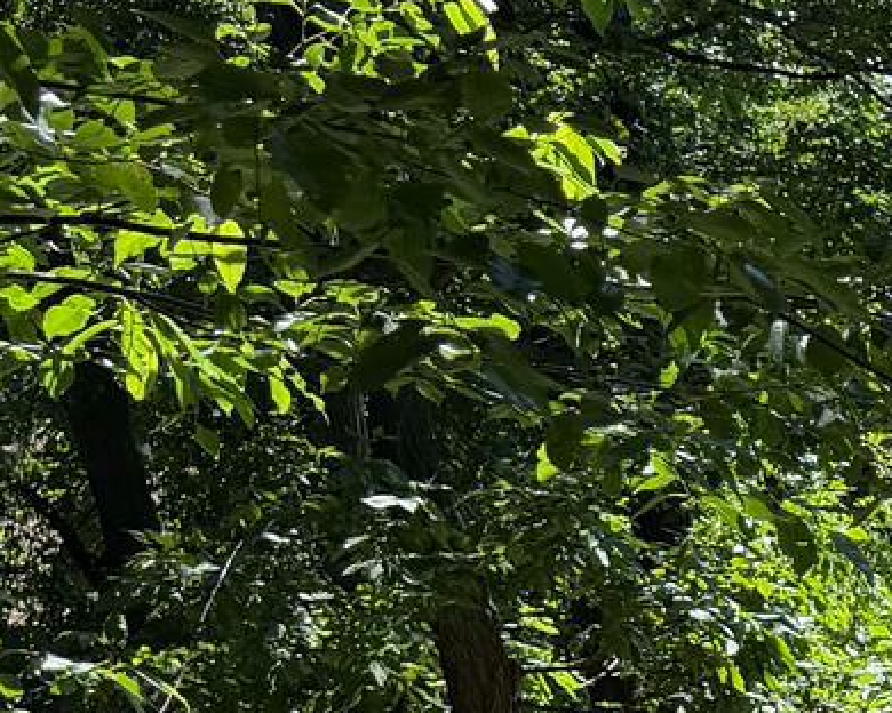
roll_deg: +1.3
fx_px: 3247
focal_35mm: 123
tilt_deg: -8.9
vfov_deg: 12.3
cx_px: 1791
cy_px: 768
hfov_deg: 13.4
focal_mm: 6.76
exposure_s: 1/1553
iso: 100
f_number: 1.78
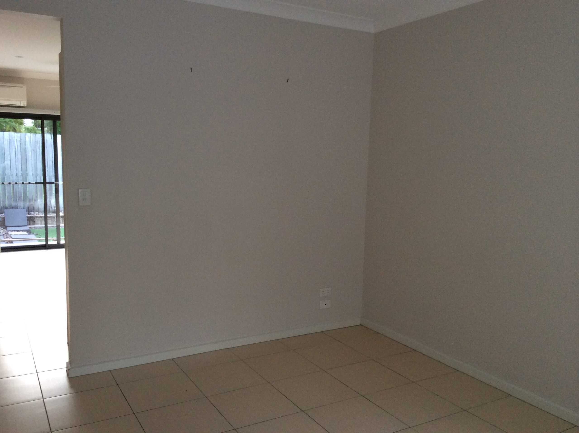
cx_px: 290
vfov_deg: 42.8
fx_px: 551
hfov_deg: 55.4
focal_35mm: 33
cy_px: 216
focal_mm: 3.3
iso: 100
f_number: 2.4
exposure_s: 1/24
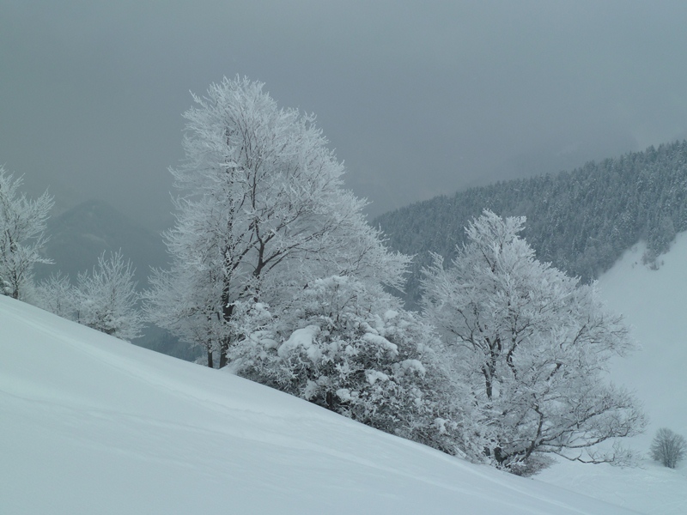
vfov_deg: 30.3
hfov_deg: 39.7
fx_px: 953
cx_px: 344
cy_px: 258
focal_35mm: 48
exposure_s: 1/640
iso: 80
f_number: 5.6
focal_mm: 7.9
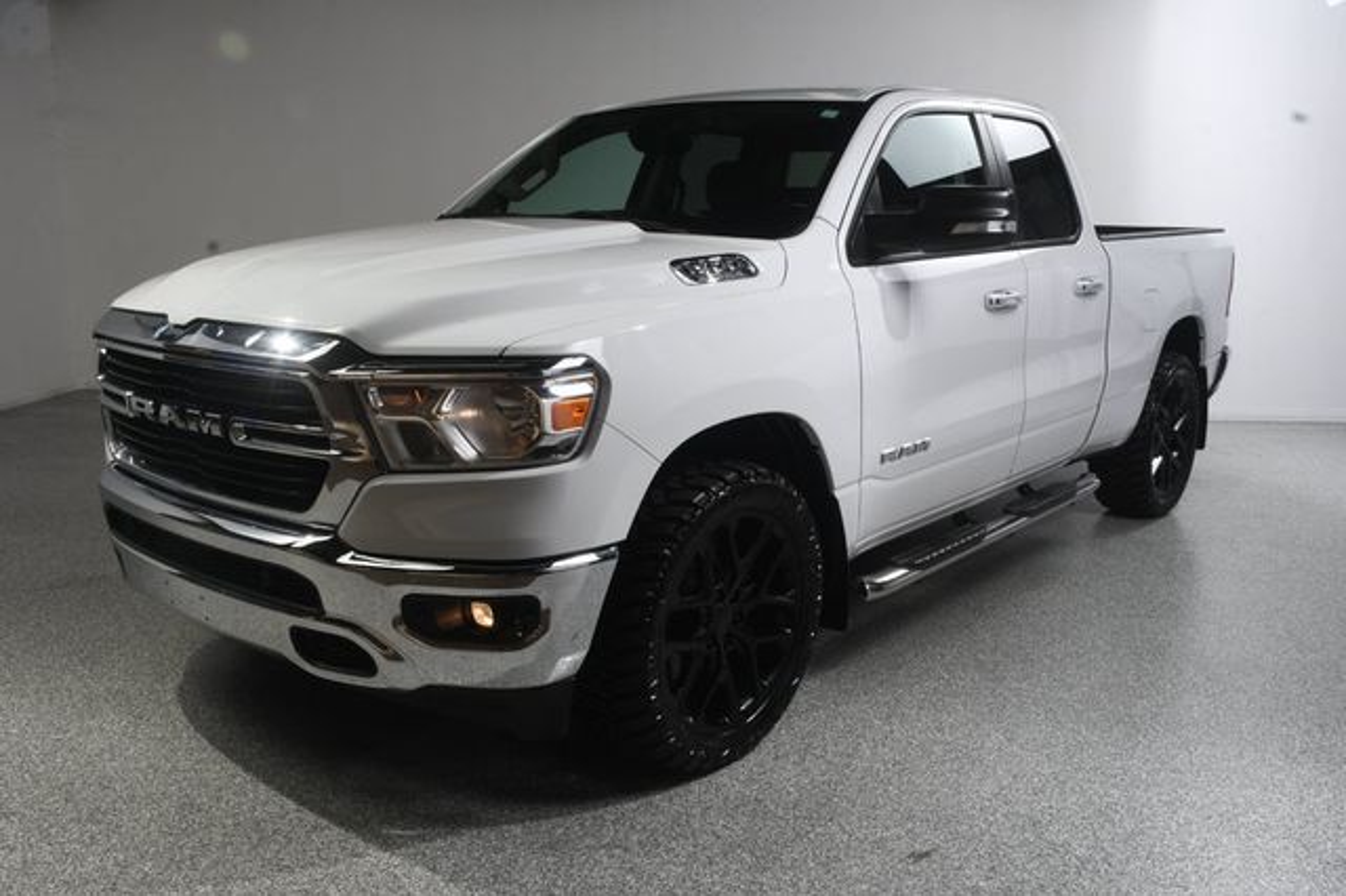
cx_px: 673
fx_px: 1121
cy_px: 448
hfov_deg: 62.0
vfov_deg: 43.6
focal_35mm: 30
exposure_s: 1/160
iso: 100
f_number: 13
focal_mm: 20
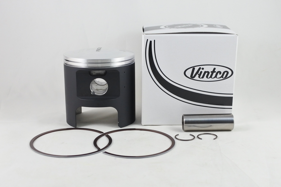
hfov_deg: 50.7
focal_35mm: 38
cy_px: 94
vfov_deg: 35.1
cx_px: 140
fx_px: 297
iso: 500
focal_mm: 14.3
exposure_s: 1/125
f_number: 4
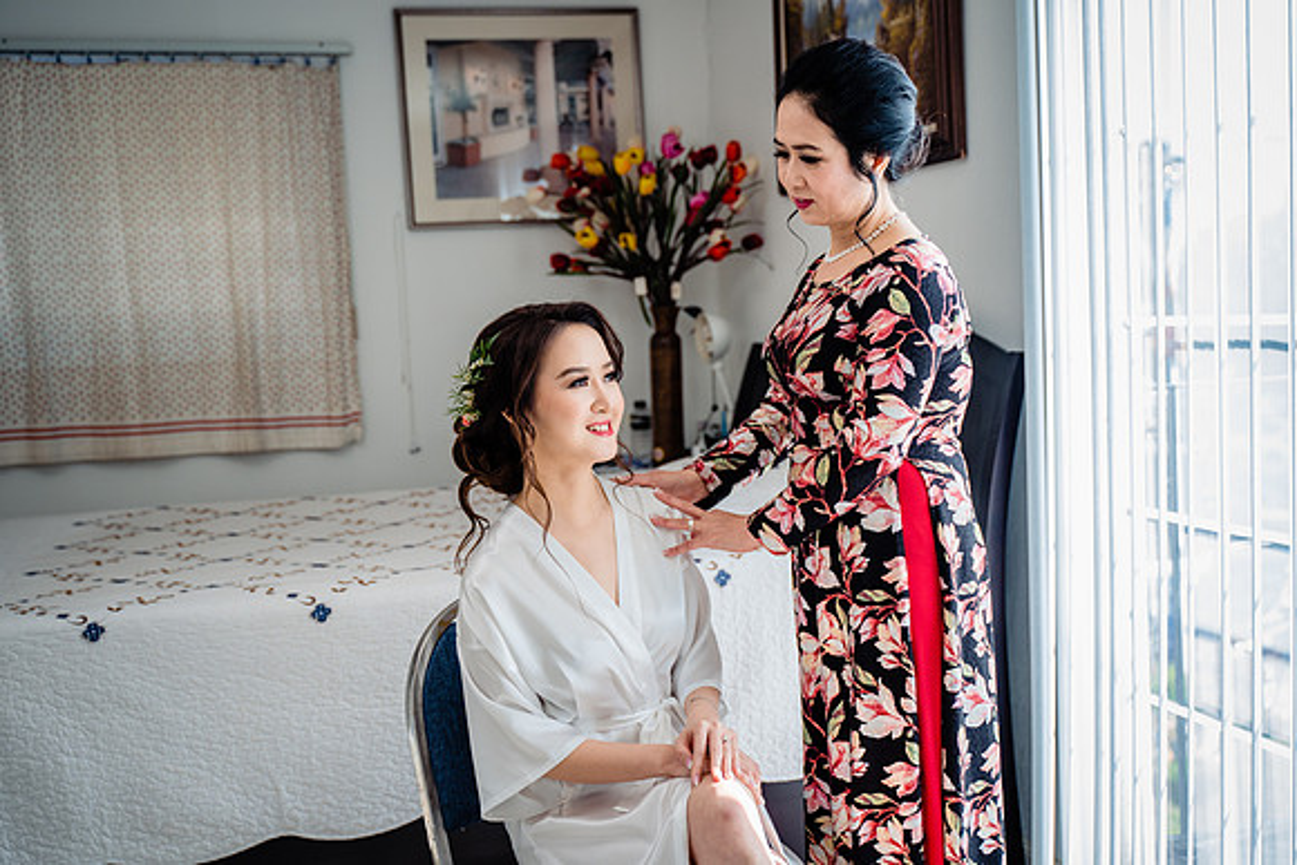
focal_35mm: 41
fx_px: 1477
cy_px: 432
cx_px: 648
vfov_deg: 32.6
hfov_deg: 47.4
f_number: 2.8
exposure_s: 1/200
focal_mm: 41
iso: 250
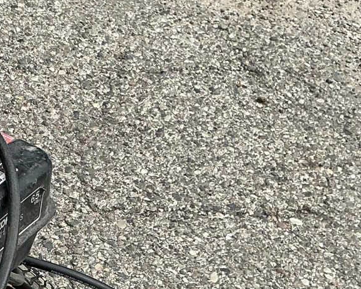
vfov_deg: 15.8
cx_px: -192
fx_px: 1015
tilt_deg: -44.4
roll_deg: -8.1
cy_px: 306
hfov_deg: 17.9
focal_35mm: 95
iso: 25
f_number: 1.8
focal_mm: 3
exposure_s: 1/997
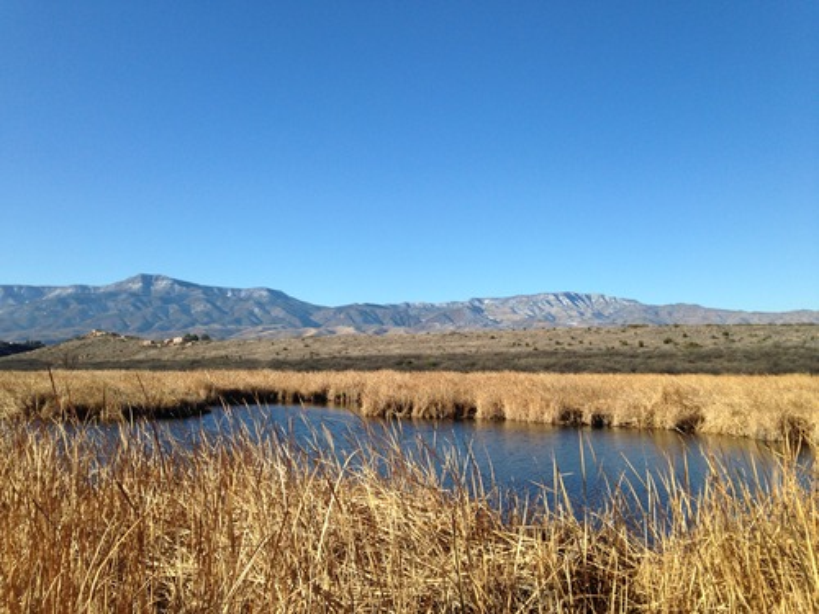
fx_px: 781
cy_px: 307
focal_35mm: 33
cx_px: 410
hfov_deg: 55.4
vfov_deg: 42.9
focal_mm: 4.12
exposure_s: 1/1466
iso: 50
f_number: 2.4
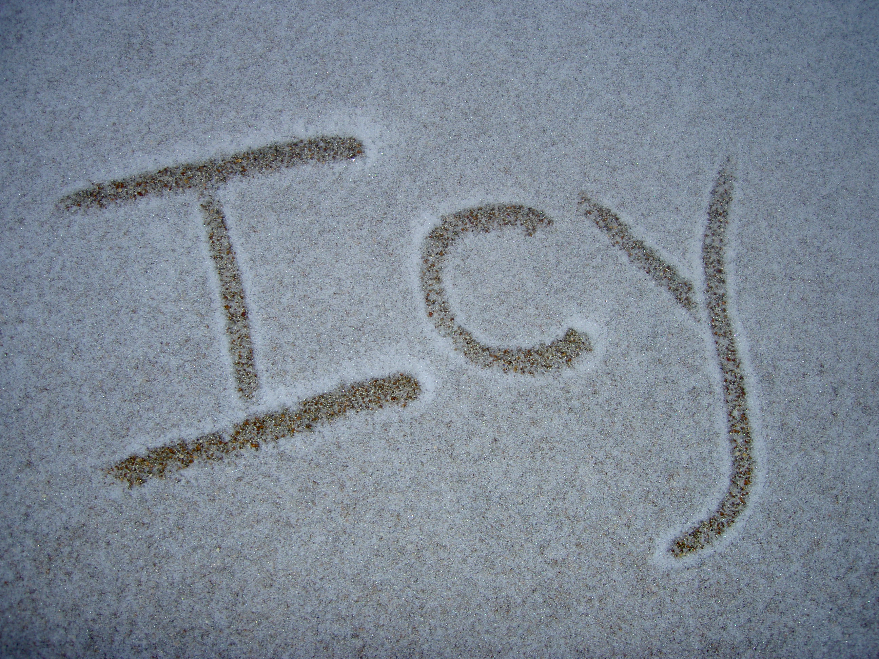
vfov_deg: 36.8
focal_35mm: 39
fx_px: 990
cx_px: 440
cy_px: 330
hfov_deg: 47.9
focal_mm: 8
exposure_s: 1/59.5
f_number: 2.8
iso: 100
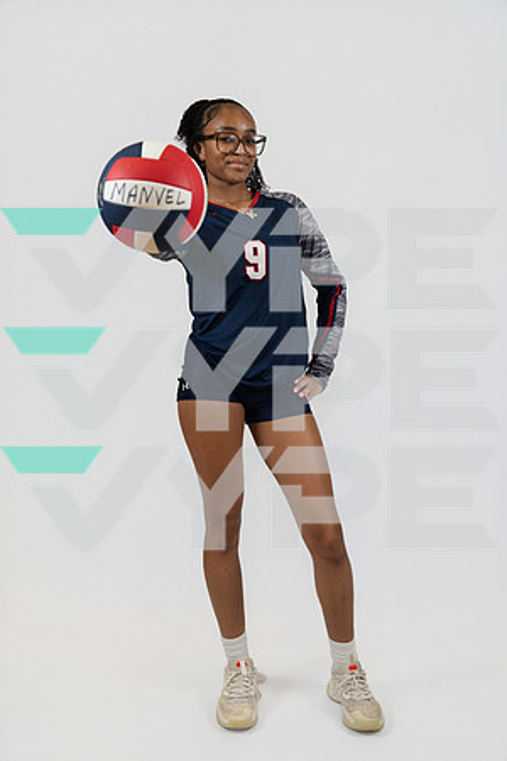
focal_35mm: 43
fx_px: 904
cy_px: 380
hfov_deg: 31.3
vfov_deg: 45.6
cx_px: 254
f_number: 4
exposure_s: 1/125
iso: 400
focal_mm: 42.8
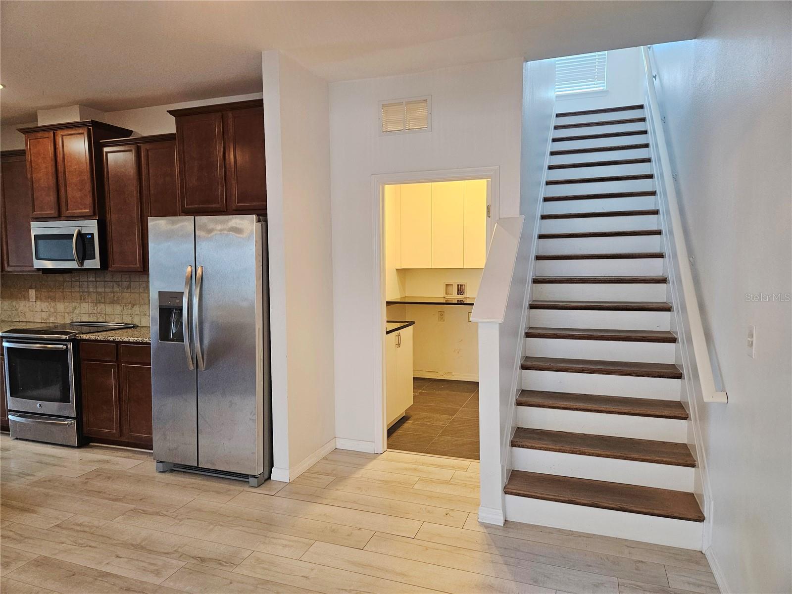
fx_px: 526
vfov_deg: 58.9
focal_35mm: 23
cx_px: 396
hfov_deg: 73.9
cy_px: 297
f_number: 1.8
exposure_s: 1/120
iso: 400
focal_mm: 5.4
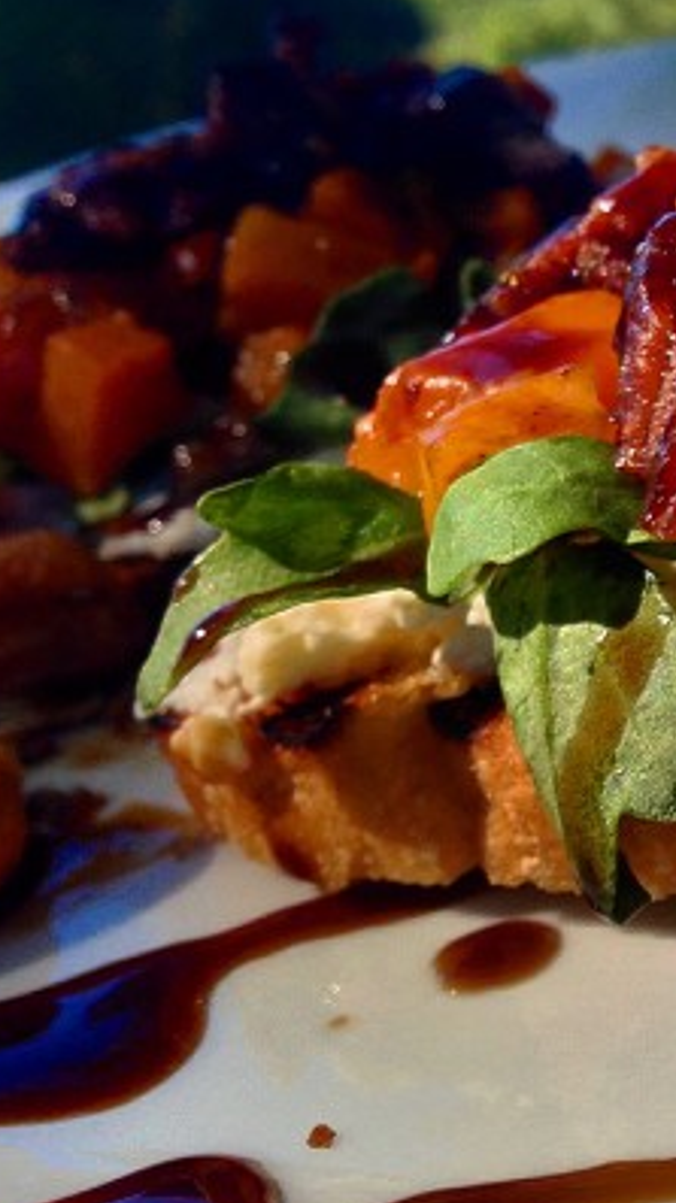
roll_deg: +7.0
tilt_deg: -10.4
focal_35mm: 68
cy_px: 405
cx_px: 846
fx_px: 2169
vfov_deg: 30.8
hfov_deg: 16.8
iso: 50
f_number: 2.4
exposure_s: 1/583
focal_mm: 4.12
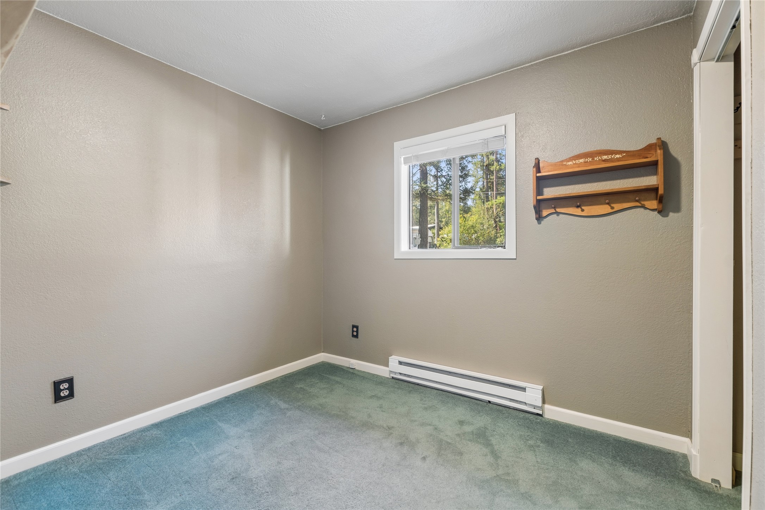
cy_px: 255
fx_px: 319
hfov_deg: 100.4
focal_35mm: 15
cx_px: 382
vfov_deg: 77.3
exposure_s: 1/5
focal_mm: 10
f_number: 6.3
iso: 100
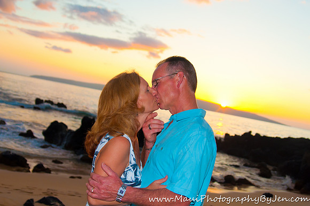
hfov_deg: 46.5
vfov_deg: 31.8
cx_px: 155
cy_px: 103
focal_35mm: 42
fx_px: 361
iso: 800
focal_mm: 28
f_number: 2.8
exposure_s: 1/1600
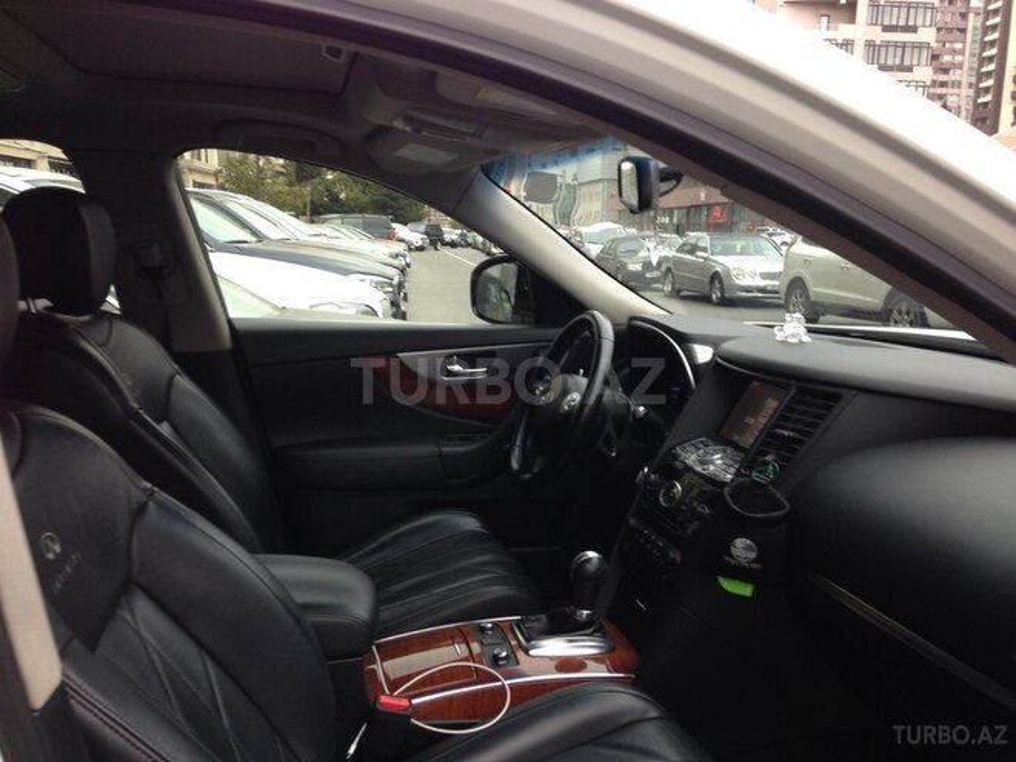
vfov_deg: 42.9
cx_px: 508
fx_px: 969
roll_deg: -3.6
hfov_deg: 55.4
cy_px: 381
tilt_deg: -8.8
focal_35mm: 33
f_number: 2.4
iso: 50
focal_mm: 4.12
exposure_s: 1/60
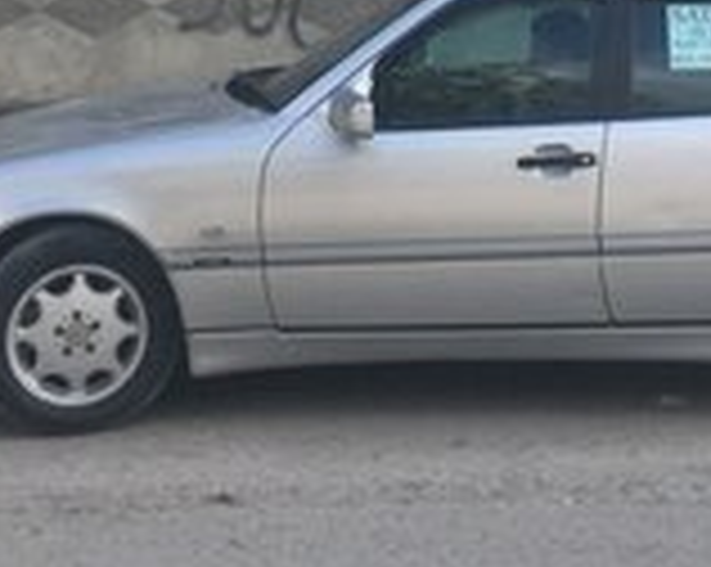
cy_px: -248
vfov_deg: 16.0
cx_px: 562
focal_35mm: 89
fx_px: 1871
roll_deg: +0.5
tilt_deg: +5.0
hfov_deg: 21.3
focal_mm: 4.15
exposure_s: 1/549
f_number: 2.2
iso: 25
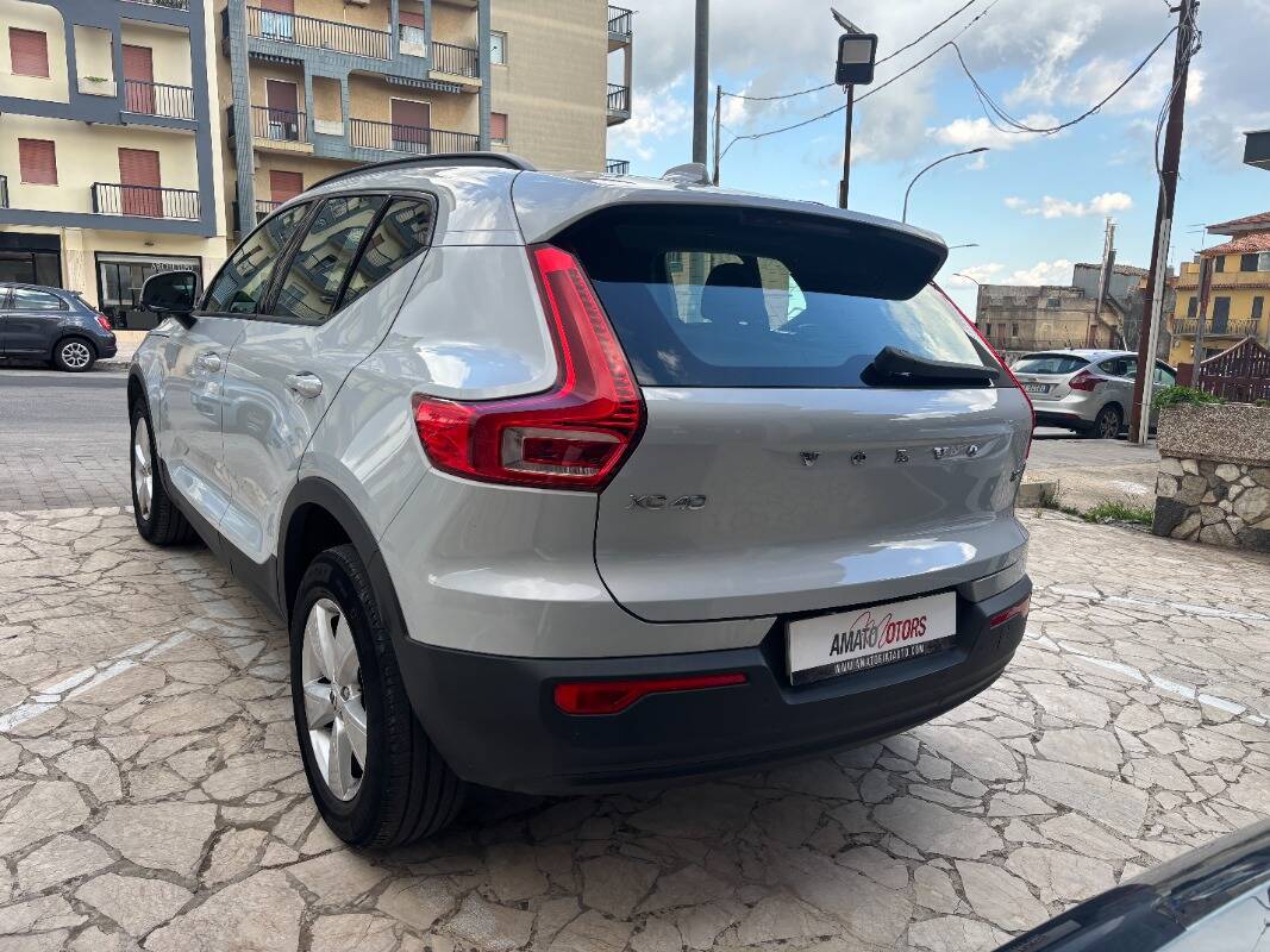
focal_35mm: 26
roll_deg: -0.9
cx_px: 635
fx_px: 954
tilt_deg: -9.6
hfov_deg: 67.3
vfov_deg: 53.1
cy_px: 476
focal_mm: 5.96
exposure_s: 1/675
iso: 50
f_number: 1.6
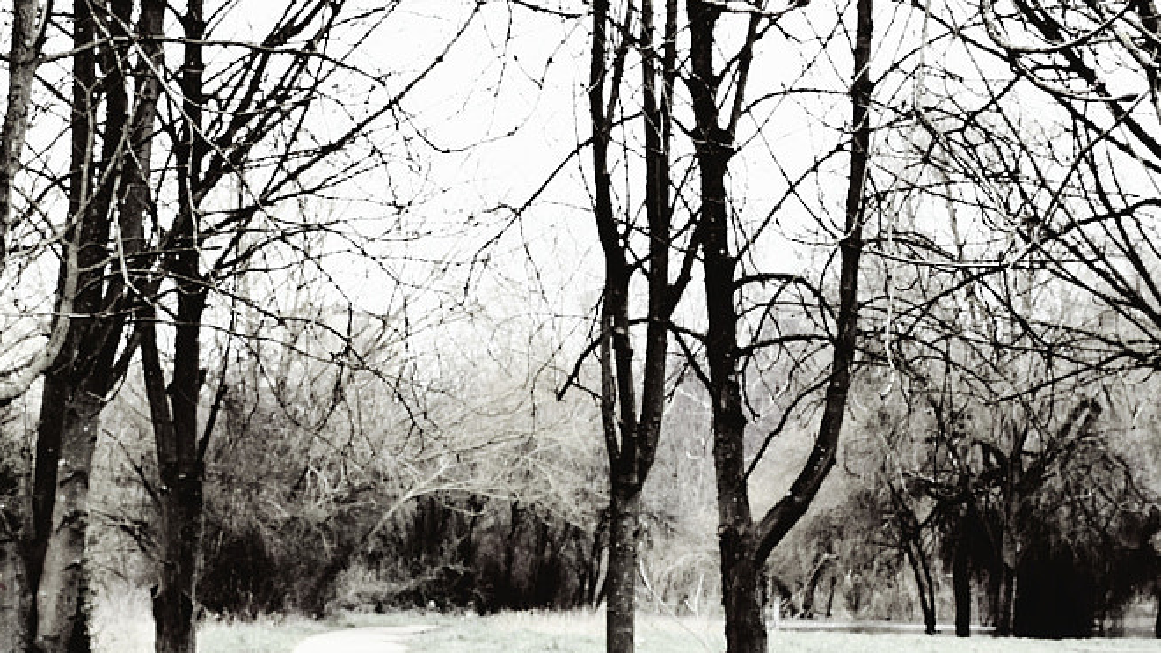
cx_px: 778
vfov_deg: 12.1
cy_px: 681
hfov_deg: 21.5
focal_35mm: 99
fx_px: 3047
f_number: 7.1
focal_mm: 26
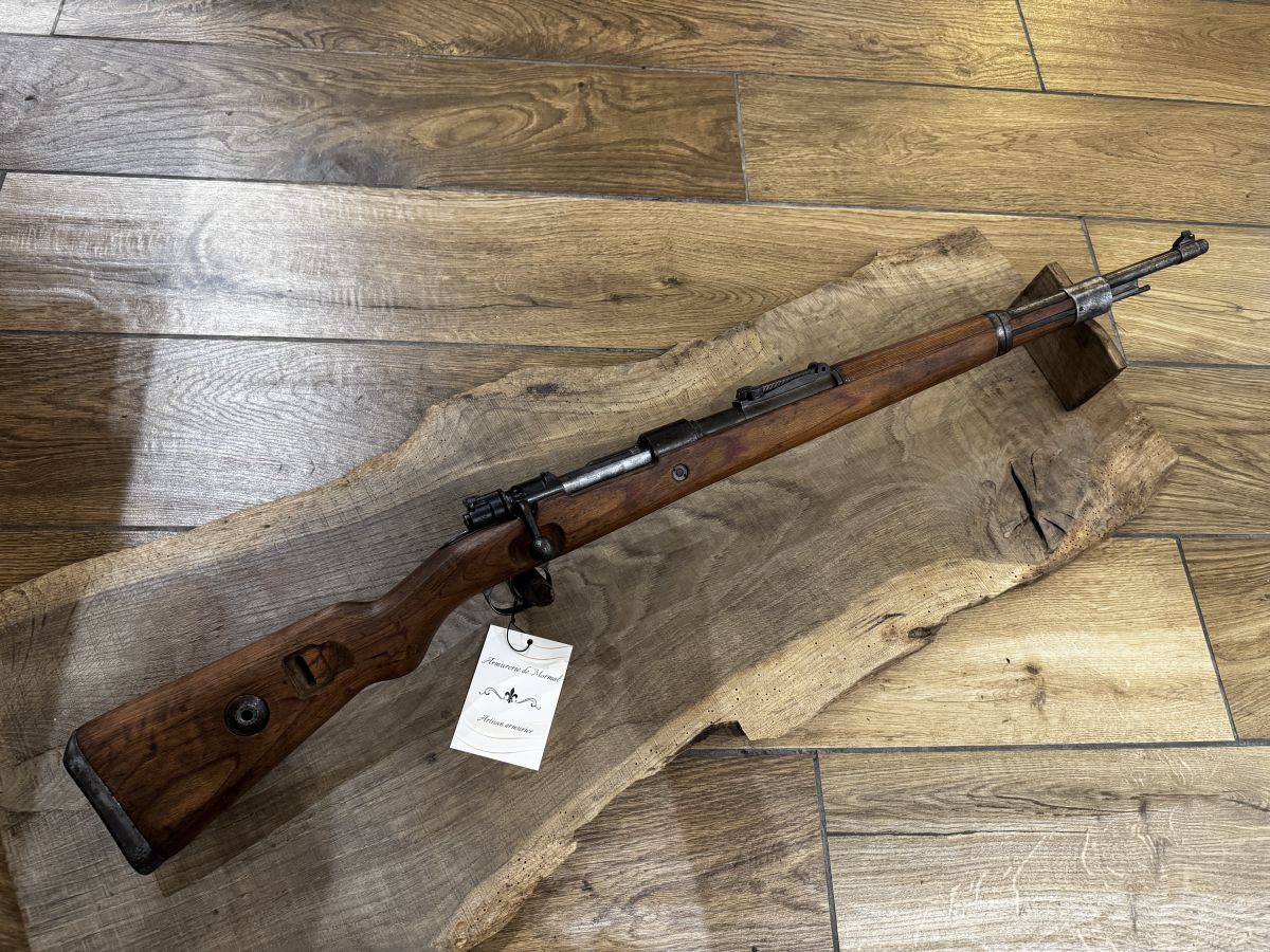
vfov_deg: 56.8
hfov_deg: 71.6
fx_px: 881
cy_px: 476
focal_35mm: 24
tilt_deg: -64.5
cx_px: 635
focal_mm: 6.76
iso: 400
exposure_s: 1/60
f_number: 1.78
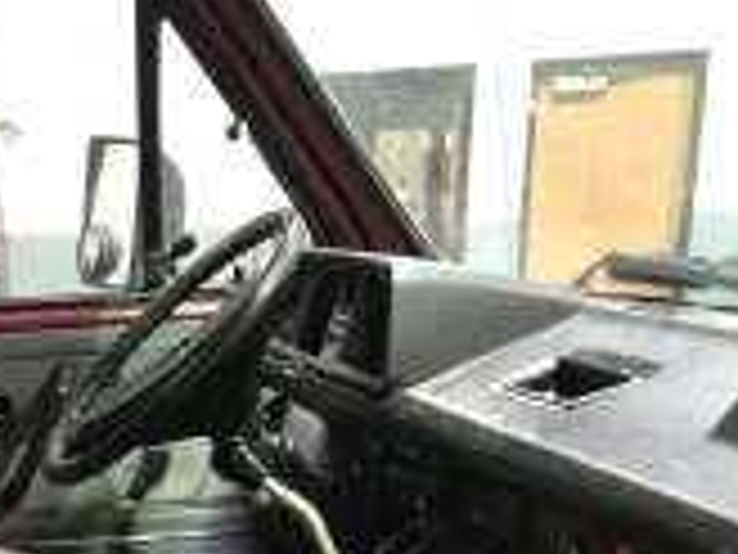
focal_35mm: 70
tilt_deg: -17.8
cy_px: 682
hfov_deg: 26.2
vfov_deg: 19.6
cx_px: -11
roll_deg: +2.1
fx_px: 1492
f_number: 1.8
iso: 80
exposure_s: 1/6
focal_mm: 3.99
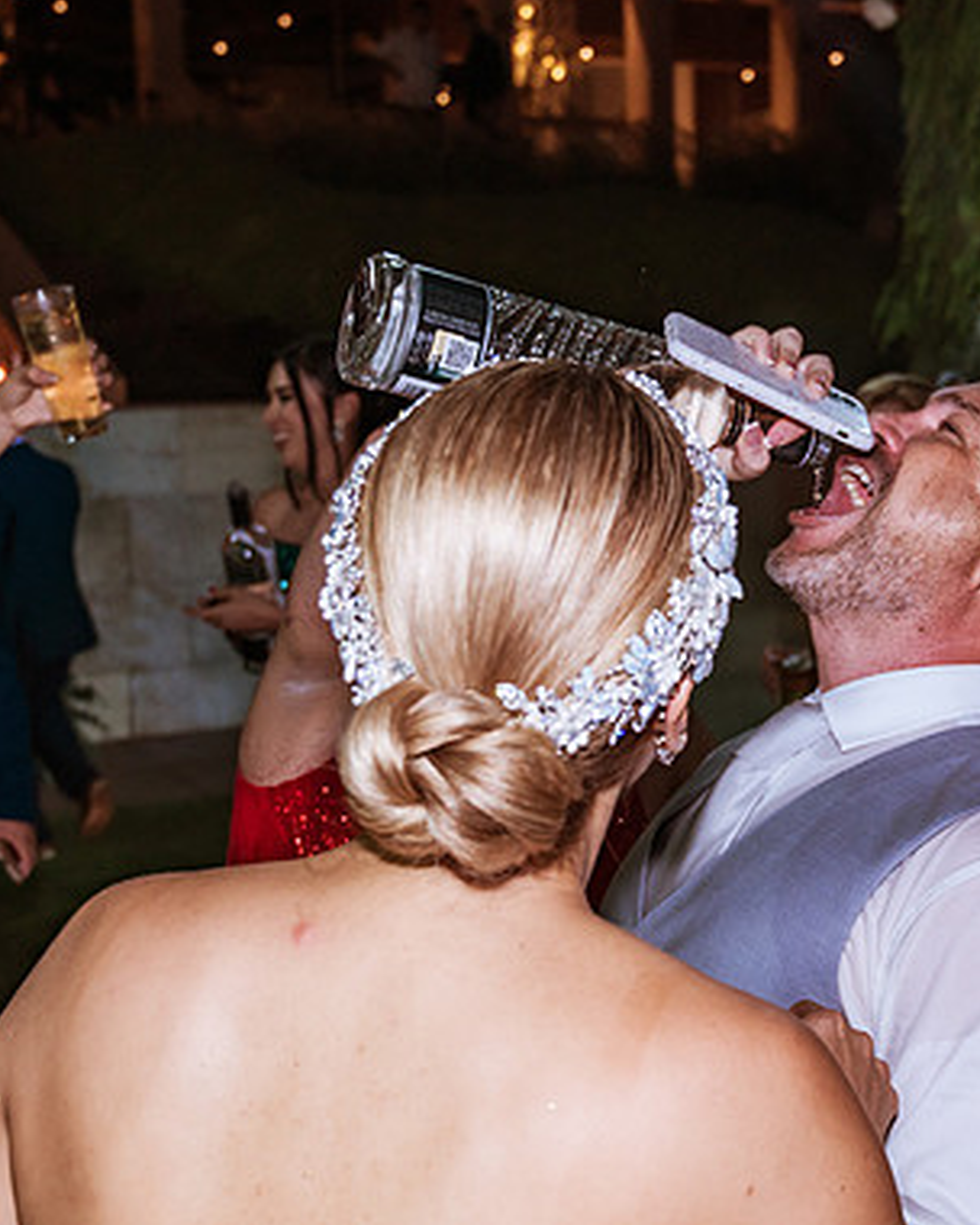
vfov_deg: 32.4
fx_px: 2103
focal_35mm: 58
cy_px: 690
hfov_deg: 26.0
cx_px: 700
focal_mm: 33
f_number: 4.5
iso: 800
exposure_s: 1/160
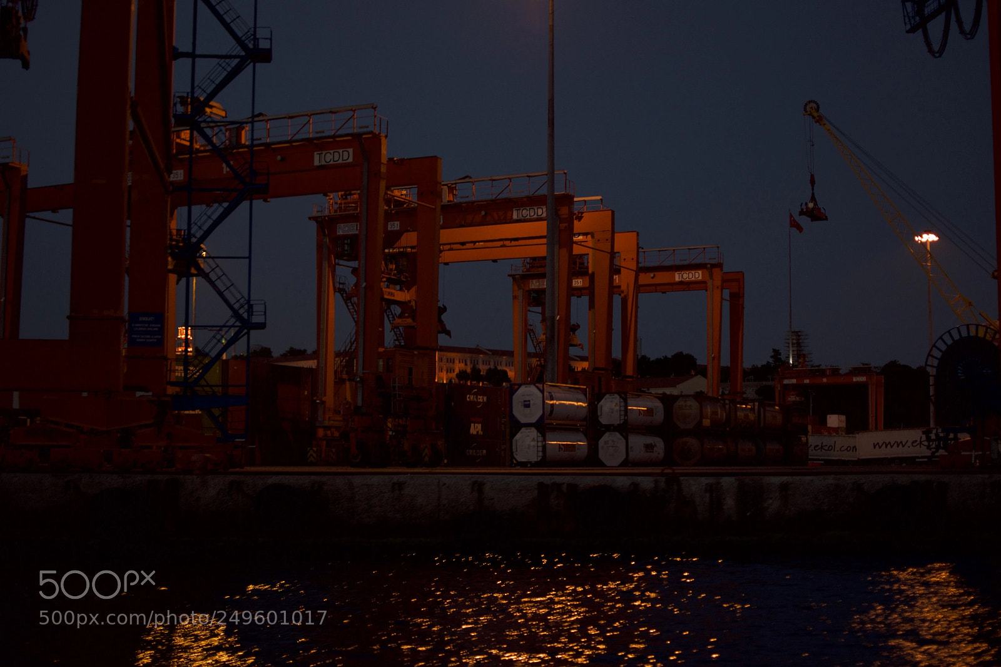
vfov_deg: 25.7
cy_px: 334
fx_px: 1459
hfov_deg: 37.9
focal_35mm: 52
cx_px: 500
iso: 400
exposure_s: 1/80
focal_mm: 35
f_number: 1.8
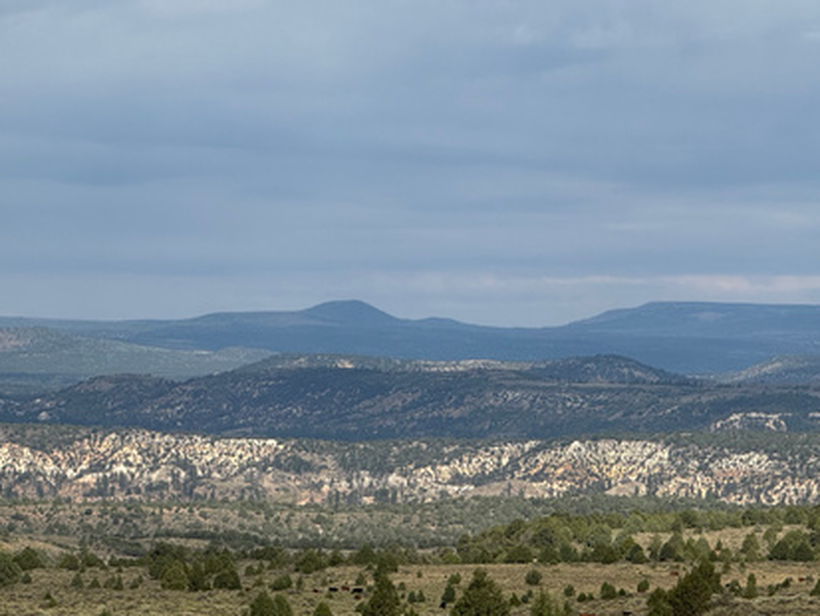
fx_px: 4407
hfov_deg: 10.6
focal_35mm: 186
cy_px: 475
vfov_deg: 8.0
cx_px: 514
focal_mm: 15.66
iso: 64
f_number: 2.8
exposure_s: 1/2439
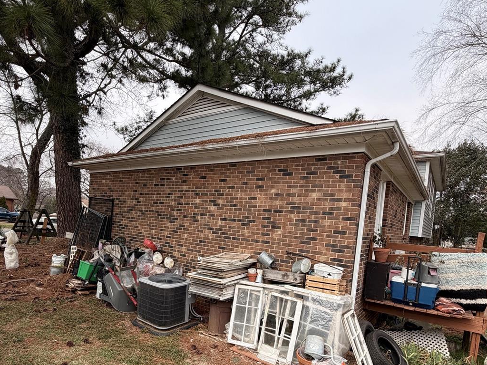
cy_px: 242
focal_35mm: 21
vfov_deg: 61.9
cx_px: 226
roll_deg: -4.0
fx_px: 295
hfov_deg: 78.9
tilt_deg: -2.6
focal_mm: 2.22
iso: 40
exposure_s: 1/751
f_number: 2.2
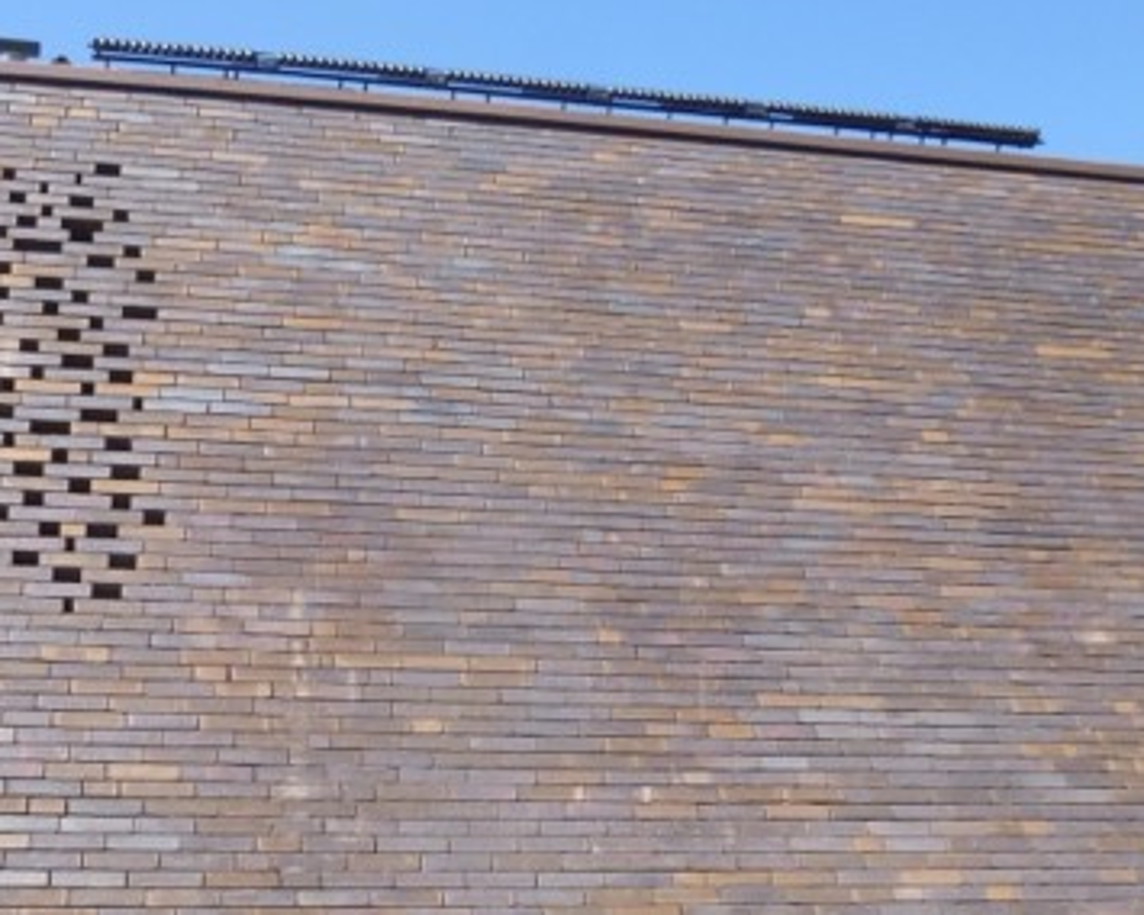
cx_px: 354
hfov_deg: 41.3
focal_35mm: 44
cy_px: 583
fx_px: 1490
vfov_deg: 33.9
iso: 100
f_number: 3.1
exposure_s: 1/320
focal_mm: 4.5
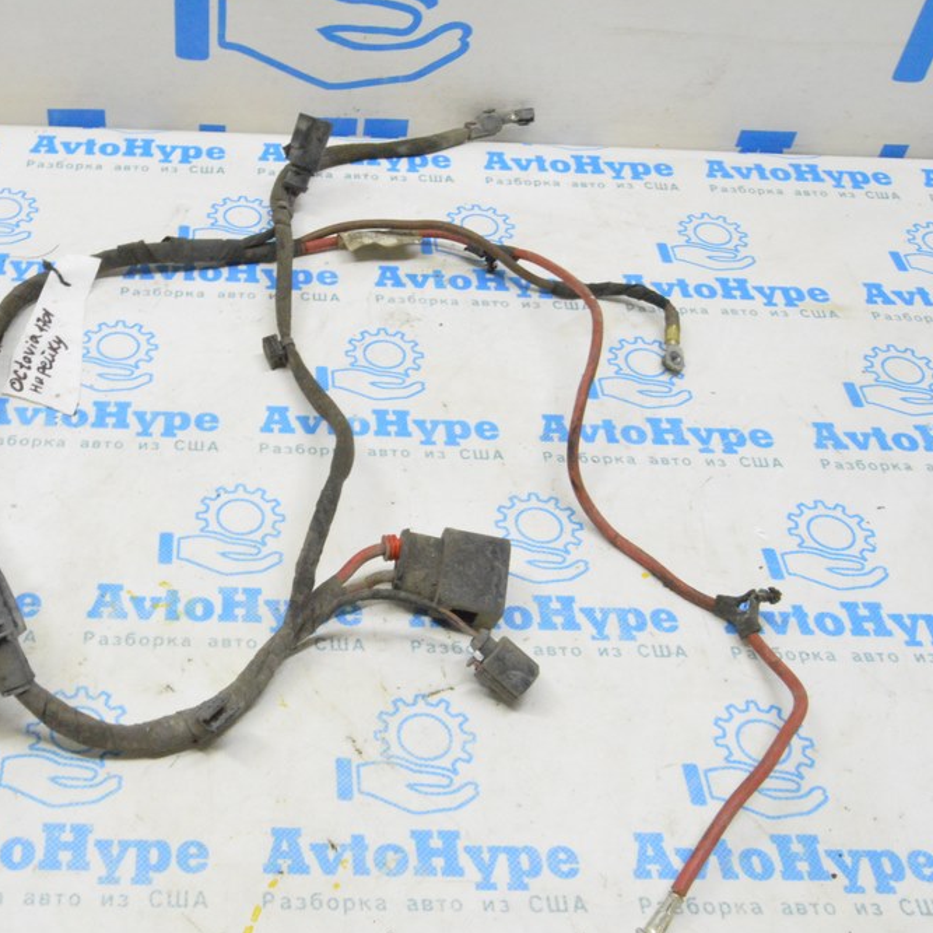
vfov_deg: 39.2
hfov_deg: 38.4
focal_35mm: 43
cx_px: 262
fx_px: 1311
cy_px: 462
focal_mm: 22
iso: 6400
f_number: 20
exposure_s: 1/15
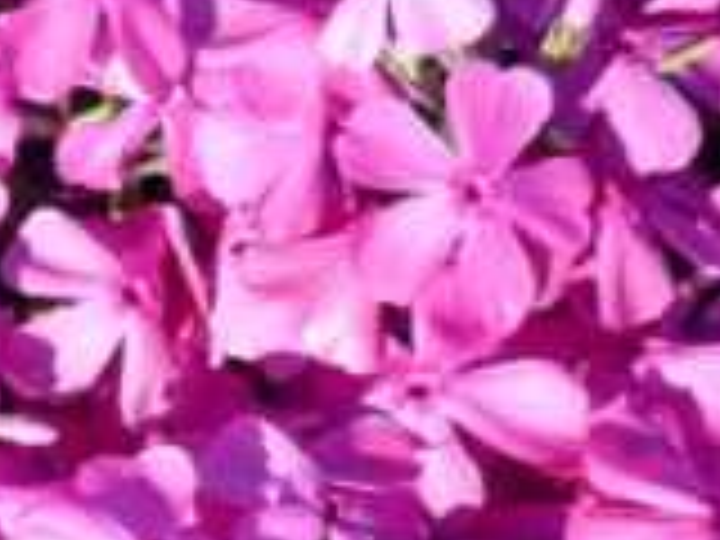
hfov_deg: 14.3
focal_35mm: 124
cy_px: 450
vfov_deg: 11.9
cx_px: -508
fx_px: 2579
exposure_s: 1/640
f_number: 2.8
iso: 100
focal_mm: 5.5
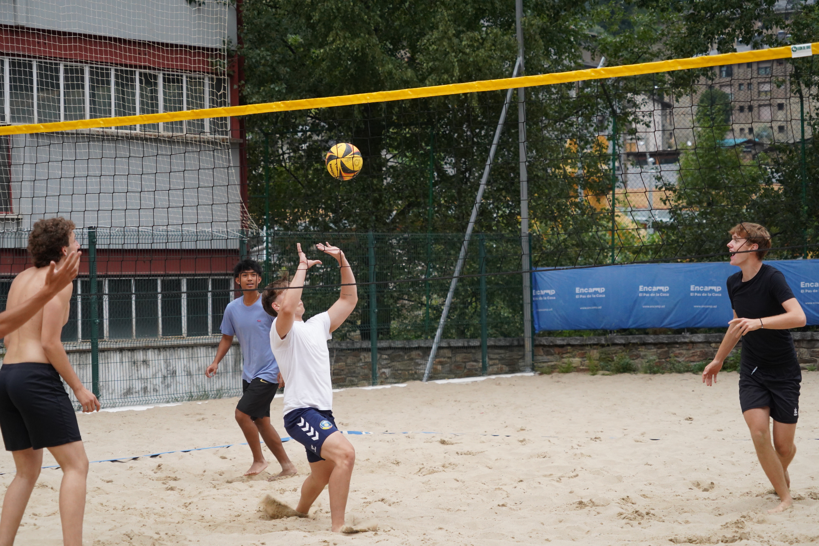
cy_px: 273
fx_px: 2047
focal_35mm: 90
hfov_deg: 22.6
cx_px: 410
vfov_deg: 15.2
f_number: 5.6
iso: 3200
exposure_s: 1/2000
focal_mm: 90
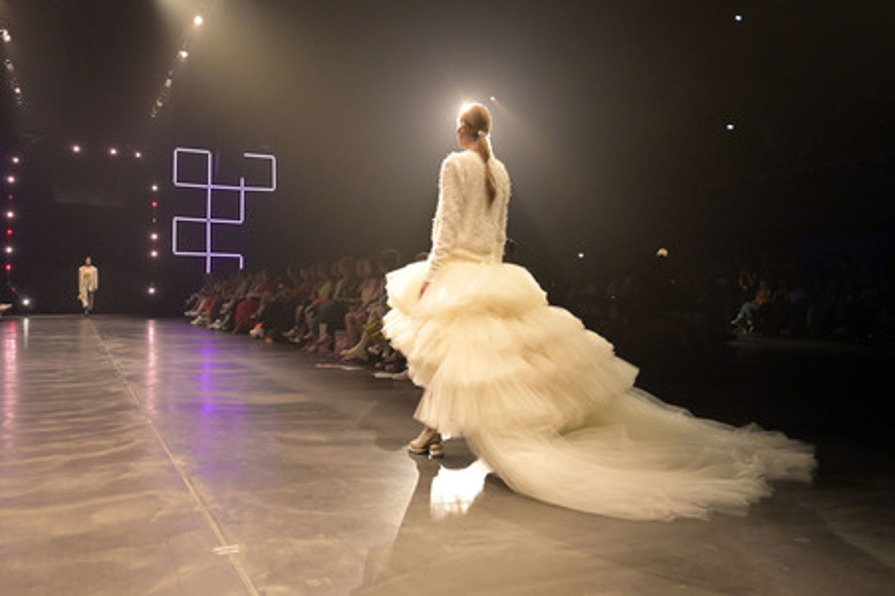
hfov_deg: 60.3
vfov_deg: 42.3
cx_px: 448
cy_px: 298
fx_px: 770
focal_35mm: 31
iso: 8000
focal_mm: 31
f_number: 5.6
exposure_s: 1/640
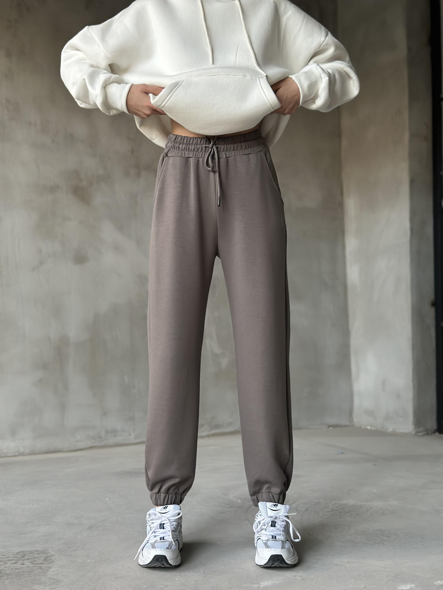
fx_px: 819
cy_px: 295
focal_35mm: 48
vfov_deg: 39.7
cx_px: 222
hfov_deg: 30.3
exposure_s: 1/60
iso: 250
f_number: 1.78
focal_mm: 6.86
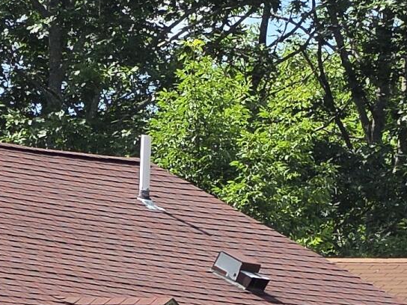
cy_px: 318
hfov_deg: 3.1
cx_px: 23
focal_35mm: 634
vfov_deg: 2.3
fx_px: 7454
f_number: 2.9
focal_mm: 18.6
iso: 50
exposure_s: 1/1000
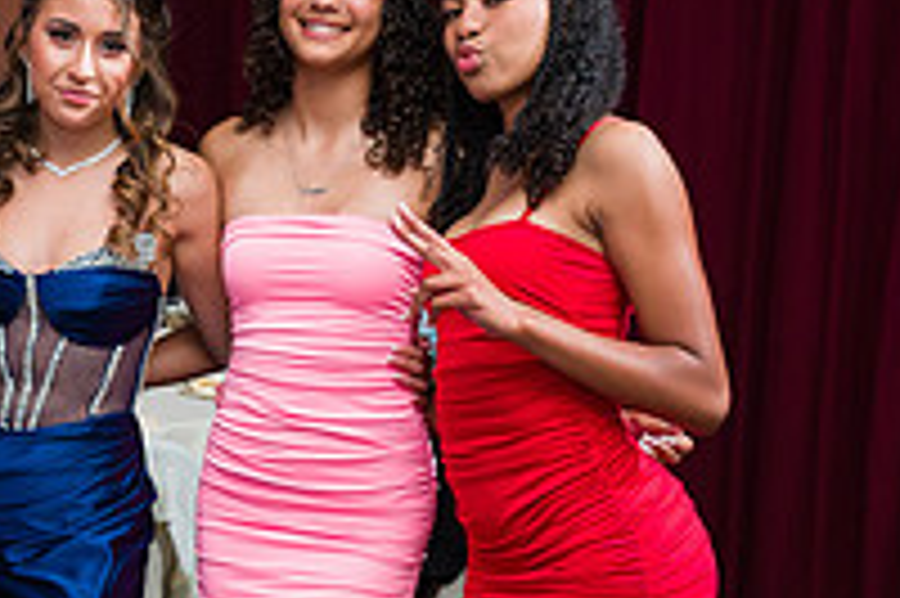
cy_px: 520
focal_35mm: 75
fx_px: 1873
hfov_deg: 26.1
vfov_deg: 17.9
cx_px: 86
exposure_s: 1/200
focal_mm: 24
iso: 1600
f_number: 3.2
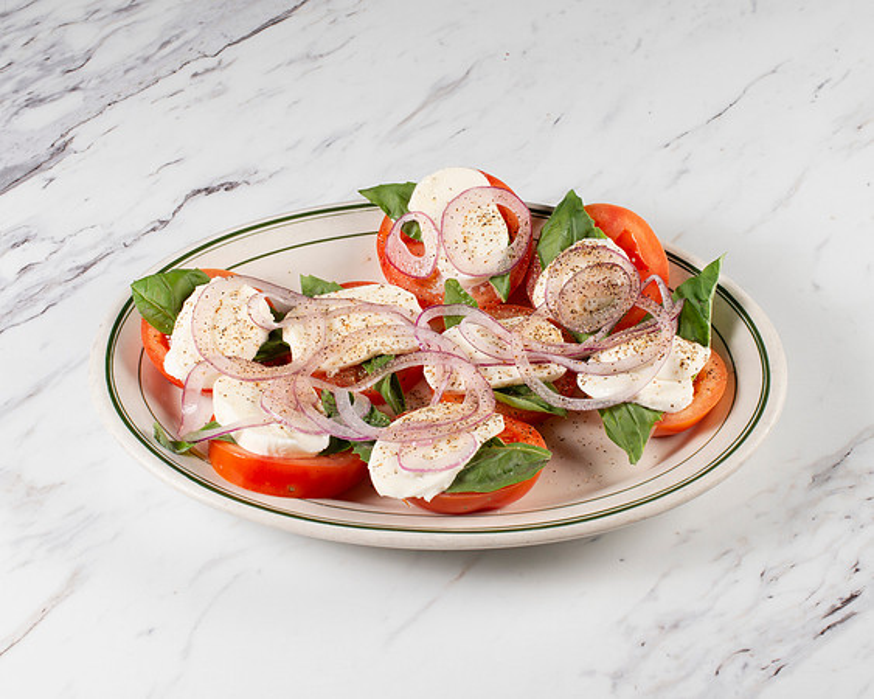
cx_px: 451
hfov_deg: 28.5
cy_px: 299
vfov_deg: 23.0
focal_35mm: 66
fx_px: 1719
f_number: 13
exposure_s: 1/200
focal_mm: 50
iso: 200
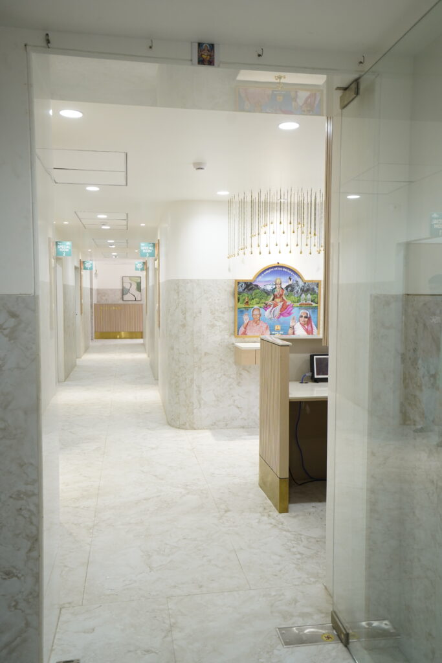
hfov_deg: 42.3
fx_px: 571
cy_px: 332
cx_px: 221
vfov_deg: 60.3
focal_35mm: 31
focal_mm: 31
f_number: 5
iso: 1600
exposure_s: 1/100
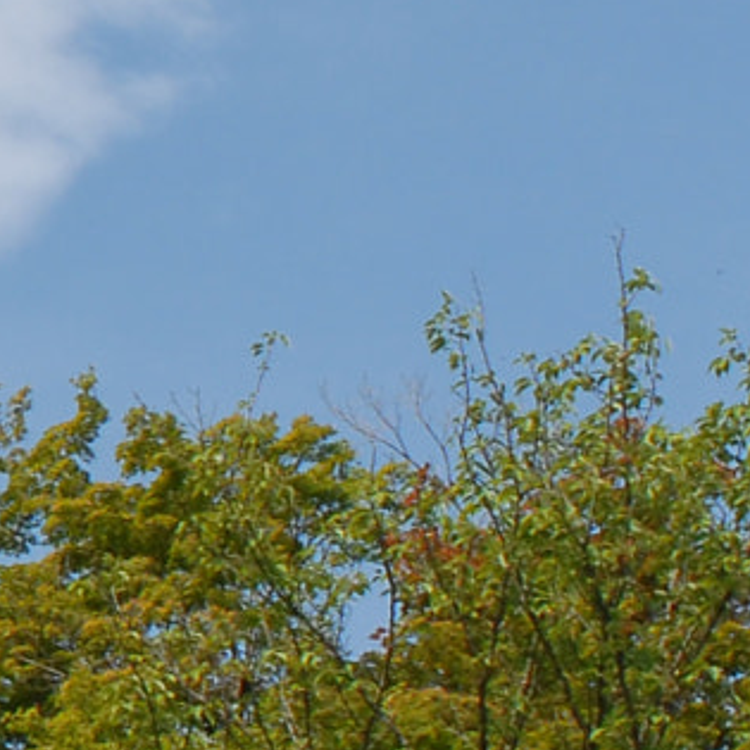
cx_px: -1531
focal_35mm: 199
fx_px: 4878
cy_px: 94
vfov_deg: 8.8
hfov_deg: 7.6
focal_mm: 24
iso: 200
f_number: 11
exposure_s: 1/200
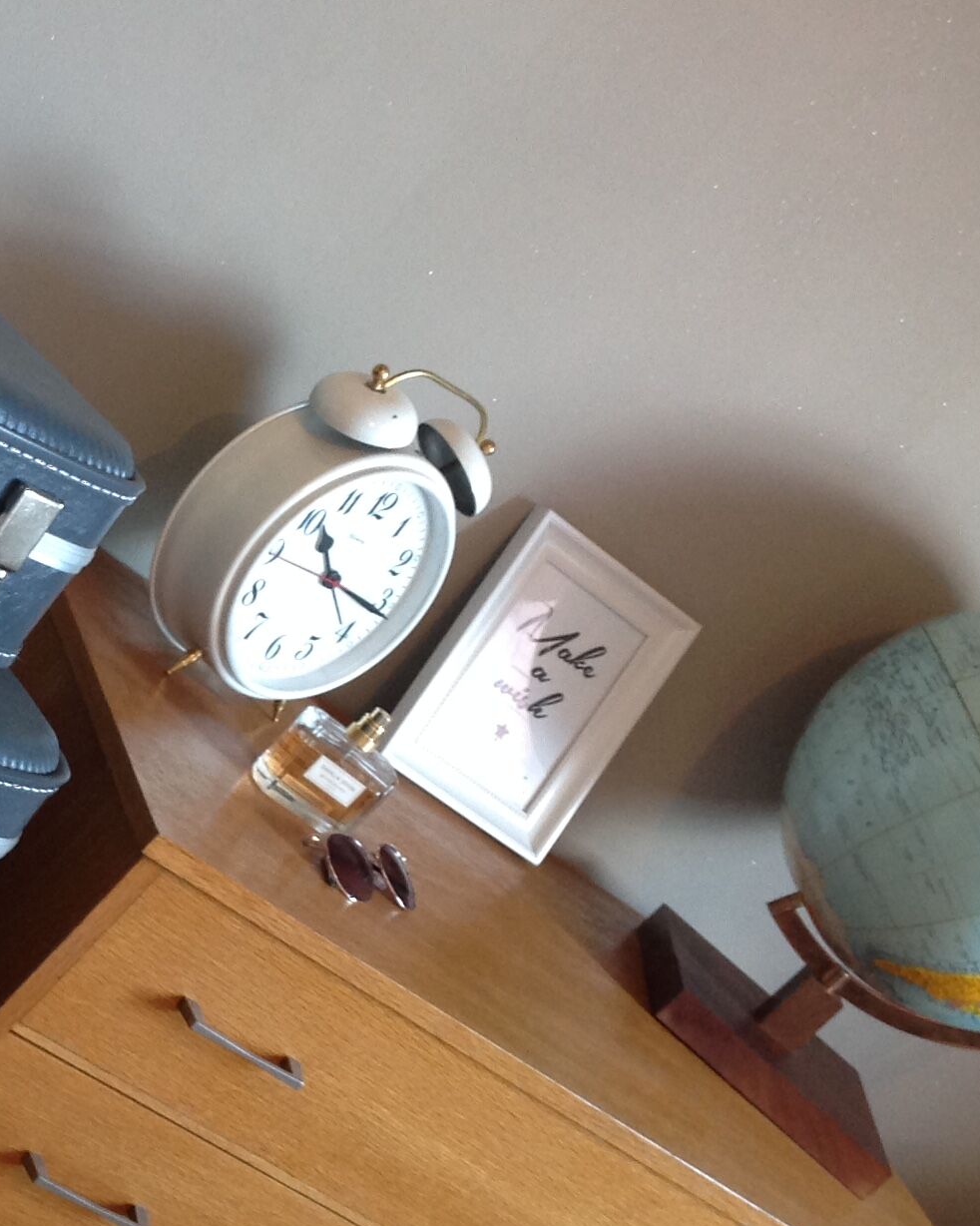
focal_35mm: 72
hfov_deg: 20.4
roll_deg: -41.7
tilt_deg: -20.2
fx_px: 2611
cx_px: -67
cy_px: 752
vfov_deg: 26.3
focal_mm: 4.28
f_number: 2.4
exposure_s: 1/15
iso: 125
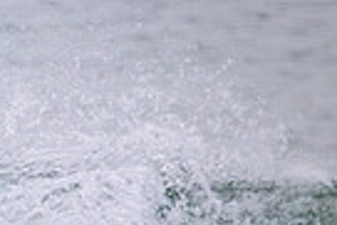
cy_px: 224
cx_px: -330
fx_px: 31936
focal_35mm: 3408
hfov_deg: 0.6
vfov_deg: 0.4
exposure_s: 1/1250
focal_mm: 800
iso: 9000
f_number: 11
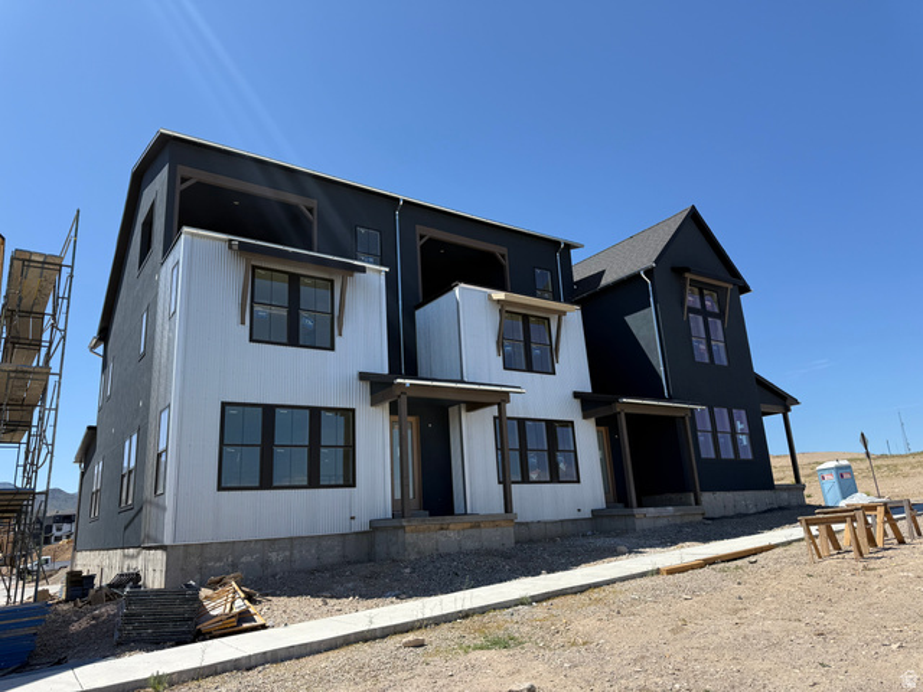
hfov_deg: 71.6
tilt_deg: +15.2
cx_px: 462
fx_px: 640
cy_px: 346
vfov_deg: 56.8
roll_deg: +3.0
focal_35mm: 24
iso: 80
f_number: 1.78
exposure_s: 1/4167
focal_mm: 6.76
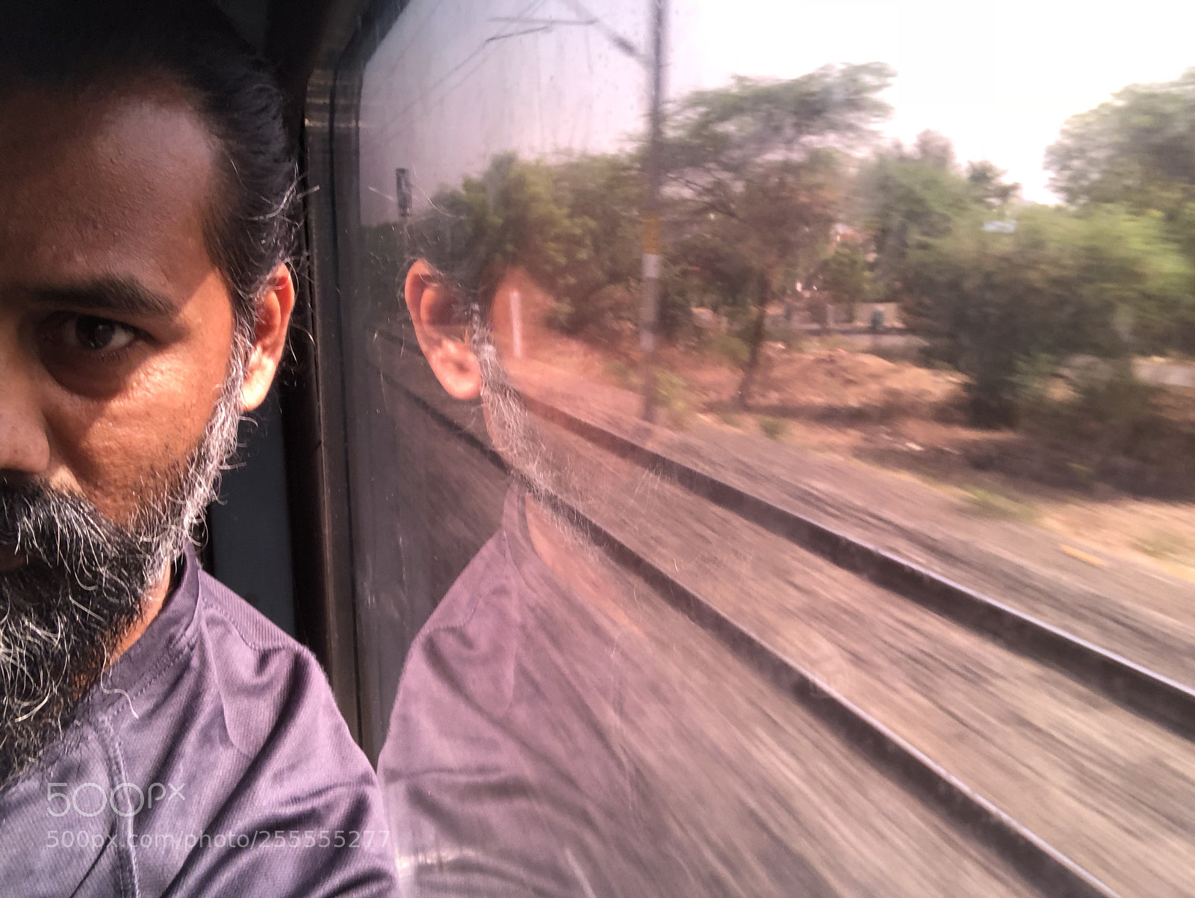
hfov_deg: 56.8
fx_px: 1105
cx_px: 598
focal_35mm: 32
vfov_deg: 44.2
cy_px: 449
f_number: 2.2
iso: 80
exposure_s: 1/50
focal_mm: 2.87
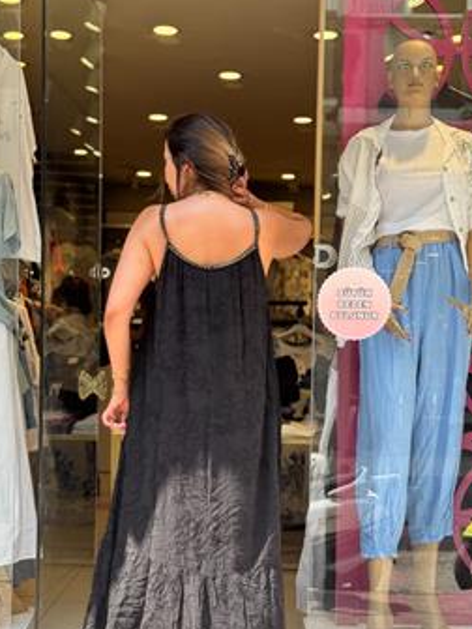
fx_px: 1073
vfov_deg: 32.6
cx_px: 249
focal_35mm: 59
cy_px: 366
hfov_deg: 24.8
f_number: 1.78
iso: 64
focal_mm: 6.76
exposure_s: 1/439
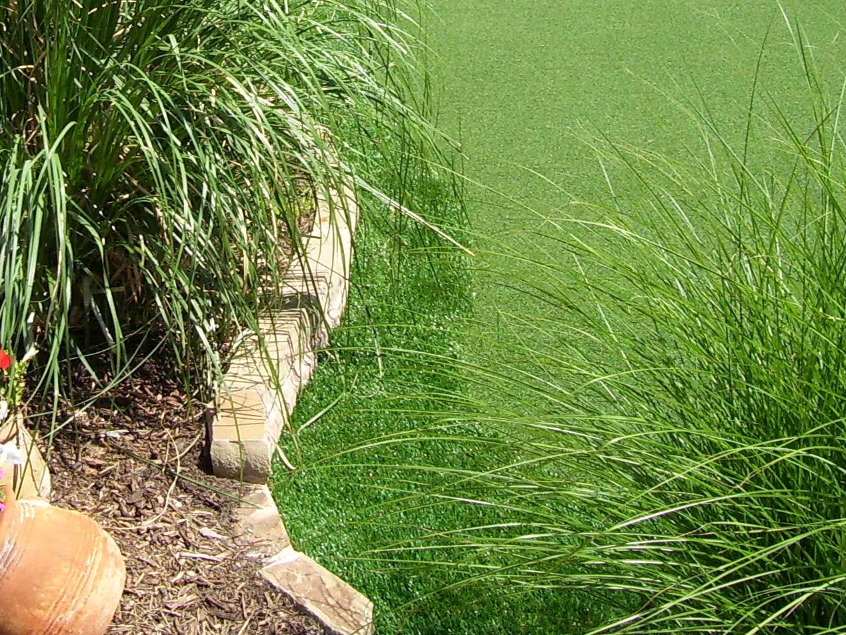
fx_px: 1686
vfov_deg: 20.7
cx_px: 235
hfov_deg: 27.8
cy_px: 13
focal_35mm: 69
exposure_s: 1/350
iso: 80
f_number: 4.8
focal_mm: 5.6
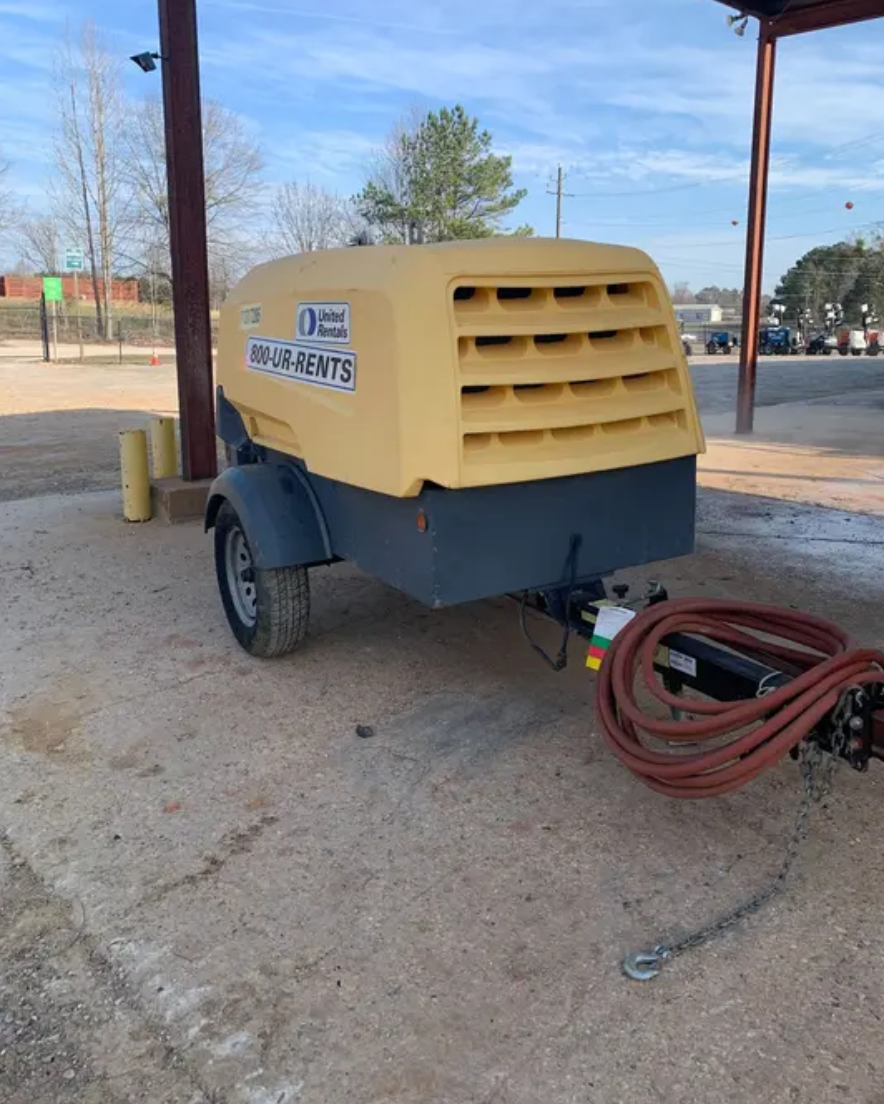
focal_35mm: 28
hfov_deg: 51.6
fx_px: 915
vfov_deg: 62.1
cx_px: 455
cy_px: 505
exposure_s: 1/1043
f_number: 1.8
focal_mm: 4.25
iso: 25
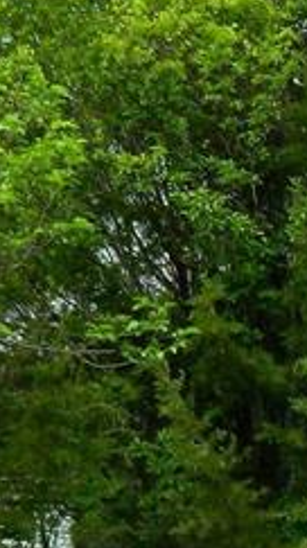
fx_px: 1671
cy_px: 553
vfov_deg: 18.2
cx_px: 519
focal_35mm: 115
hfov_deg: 10.0
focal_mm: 4.5
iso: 80
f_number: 3.1
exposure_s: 1/500
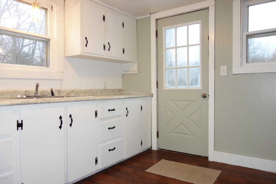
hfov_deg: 65.5
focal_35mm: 28
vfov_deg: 46.4
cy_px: 92
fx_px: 215
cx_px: 138
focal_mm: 10.4
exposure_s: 1/30
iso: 125
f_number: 1.8
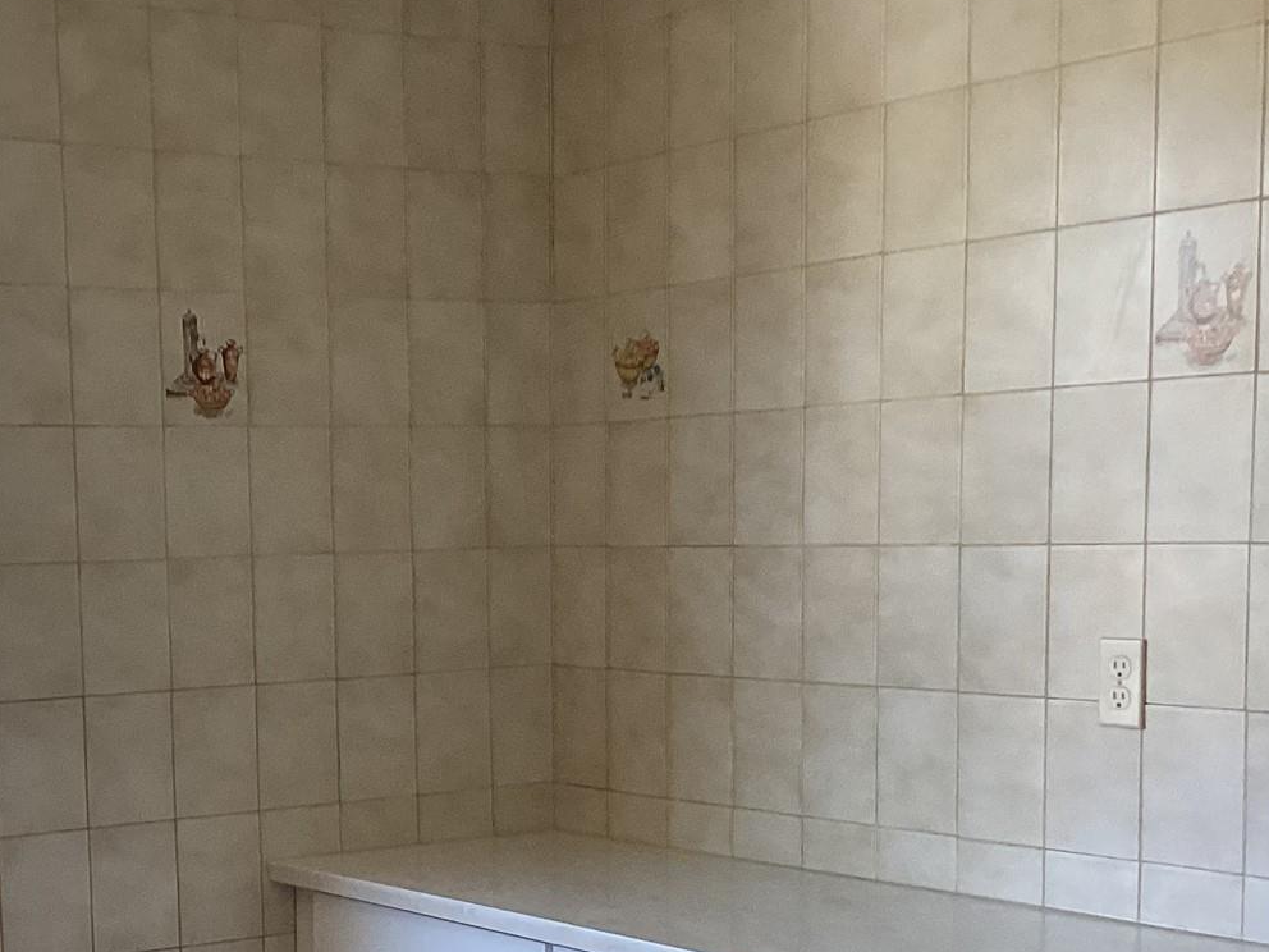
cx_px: 339
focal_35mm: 64
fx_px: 2346
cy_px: 800
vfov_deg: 22.5
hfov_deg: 29.8
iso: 64
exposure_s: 1/120
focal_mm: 3.3
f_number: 2.4
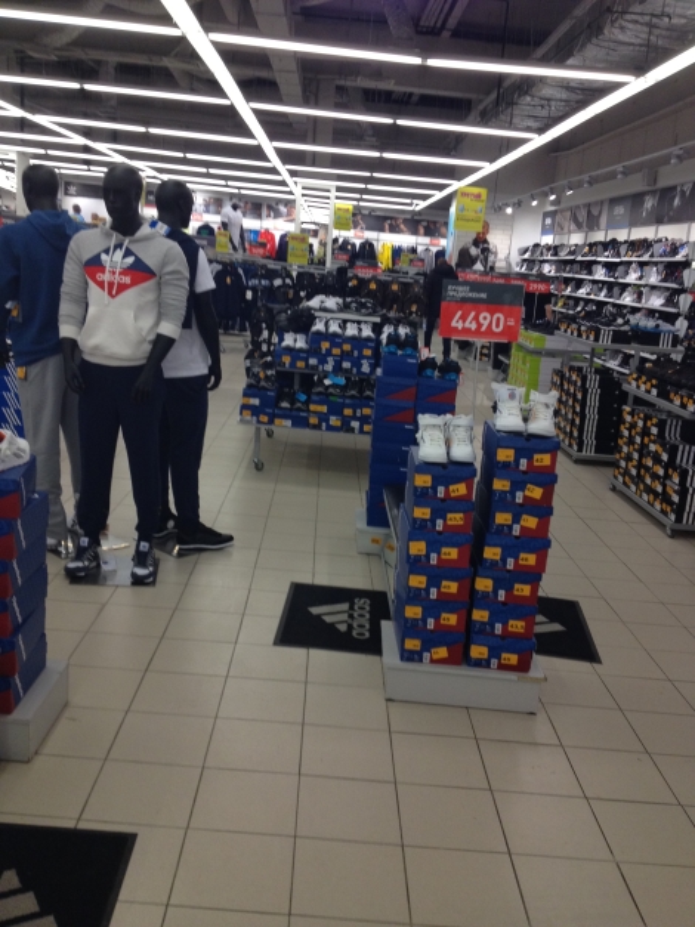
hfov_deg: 40.7
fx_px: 937
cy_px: 464
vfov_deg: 52.6
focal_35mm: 35
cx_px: 348
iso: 100
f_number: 2.4
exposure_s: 1/120
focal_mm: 4.28
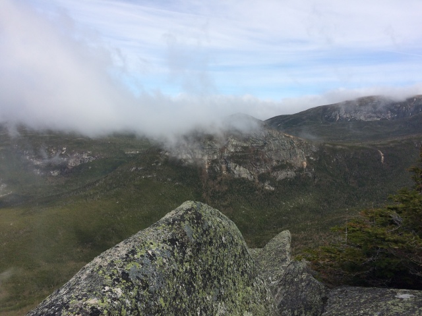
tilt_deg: -8.9
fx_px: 354
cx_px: 211
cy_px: 158
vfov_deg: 48.2
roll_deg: -0.6
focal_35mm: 29
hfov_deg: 61.7
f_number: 2.2
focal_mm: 4.15
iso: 32
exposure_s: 1/3165
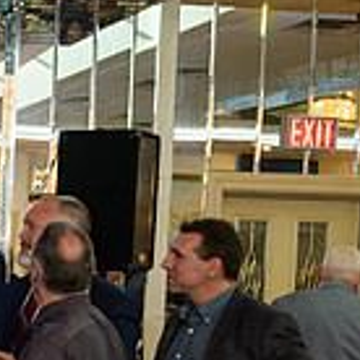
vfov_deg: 15.5
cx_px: -344
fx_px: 1306
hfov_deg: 13.6
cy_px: 309
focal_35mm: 111
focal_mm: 31
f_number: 3.2
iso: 1000
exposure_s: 1/125
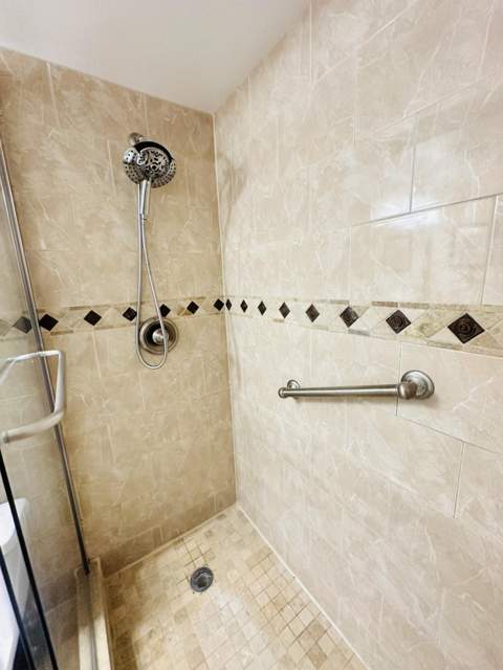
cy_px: 335
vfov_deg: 102.1
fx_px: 271
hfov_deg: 85.7
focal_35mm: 14
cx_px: 252
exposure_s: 1/60
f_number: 2.2
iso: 500
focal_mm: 2.22
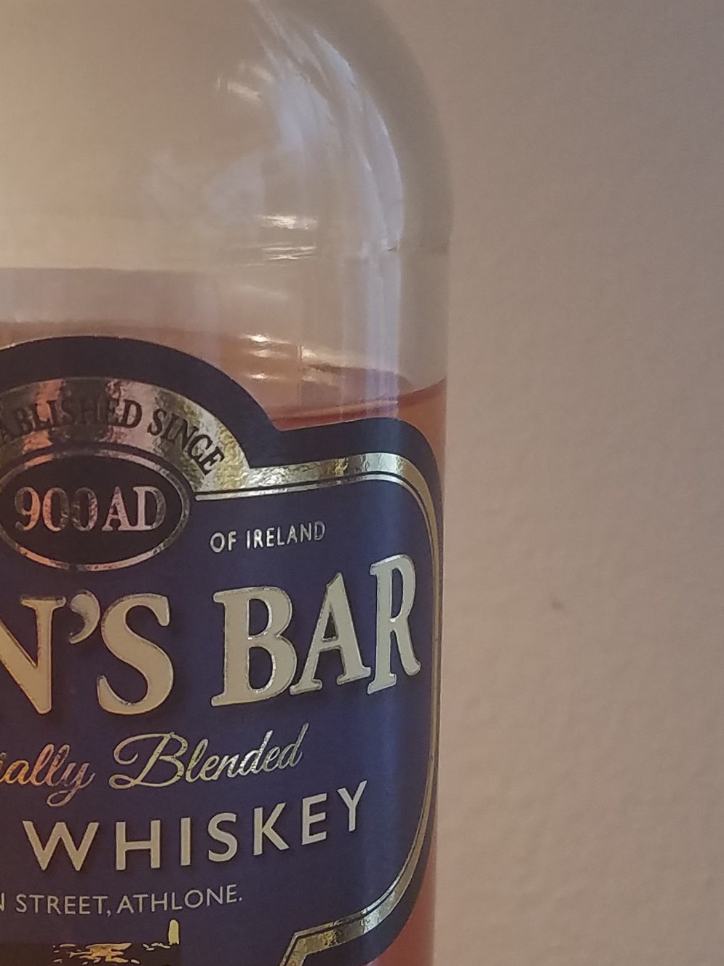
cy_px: 368
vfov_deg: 24.7
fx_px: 2203
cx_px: 179
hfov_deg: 18.5
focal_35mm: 79
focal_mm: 4.2
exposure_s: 1/60
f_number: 1.7
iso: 100
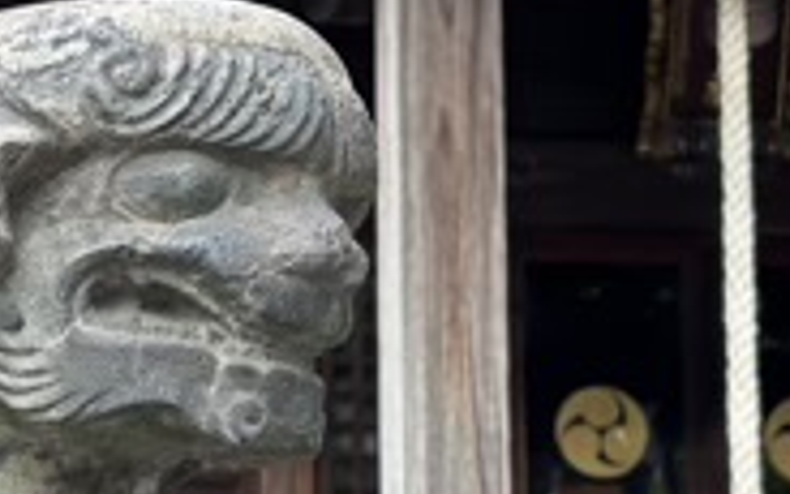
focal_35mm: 105
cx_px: 120
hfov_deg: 19.5
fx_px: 2261
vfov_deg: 12.4
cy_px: 453
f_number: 1.6
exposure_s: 1/153
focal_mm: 5.96
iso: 40
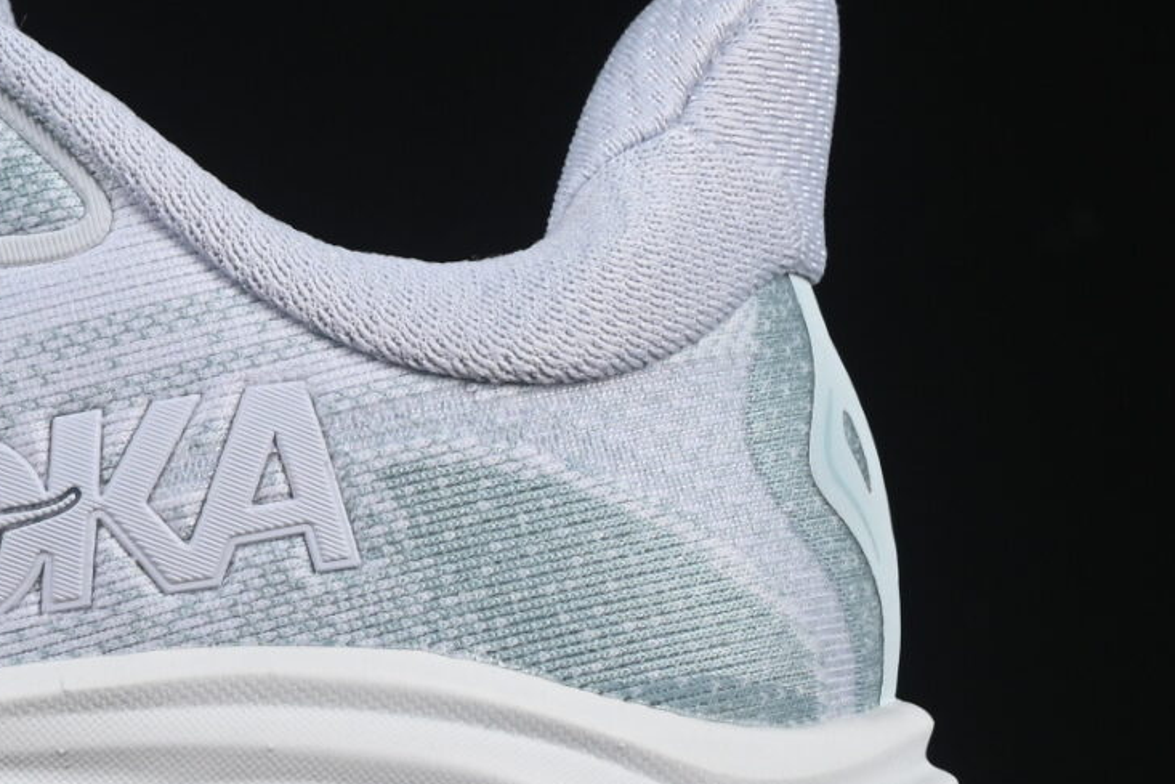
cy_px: 329
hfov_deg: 7.8
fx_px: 8553
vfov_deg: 5.2
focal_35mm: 262
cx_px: -383
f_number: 8
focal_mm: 50
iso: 160
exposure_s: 1/80
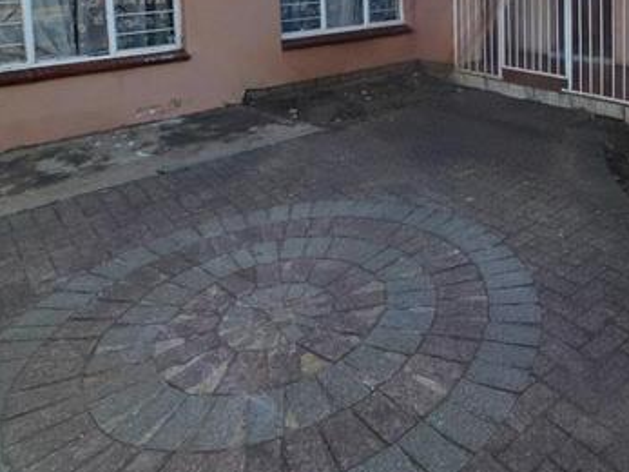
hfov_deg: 56.3
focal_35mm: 30
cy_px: -2
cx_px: 489
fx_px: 545
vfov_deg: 40.8
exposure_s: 1/2000
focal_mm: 2.2
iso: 50
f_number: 1.9
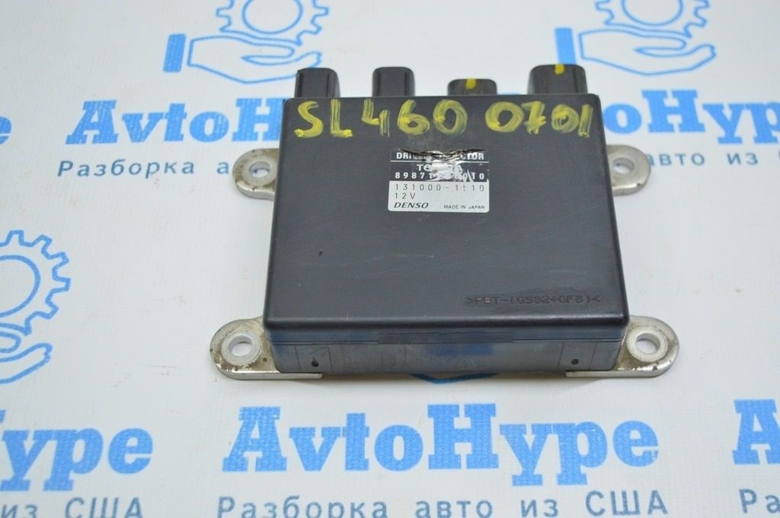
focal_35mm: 48
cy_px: 259
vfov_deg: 28.0
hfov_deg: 41.1
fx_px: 1039
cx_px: 390
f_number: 4.5
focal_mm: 32
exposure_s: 1/50
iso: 400
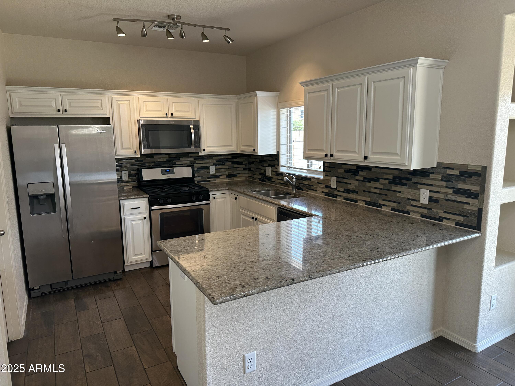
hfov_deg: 71.6
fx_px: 357
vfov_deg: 56.8
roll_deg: +0.2
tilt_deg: -9.3
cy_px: 193
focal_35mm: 24
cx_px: 258
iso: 100
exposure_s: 1/120
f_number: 1.78
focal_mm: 6.86
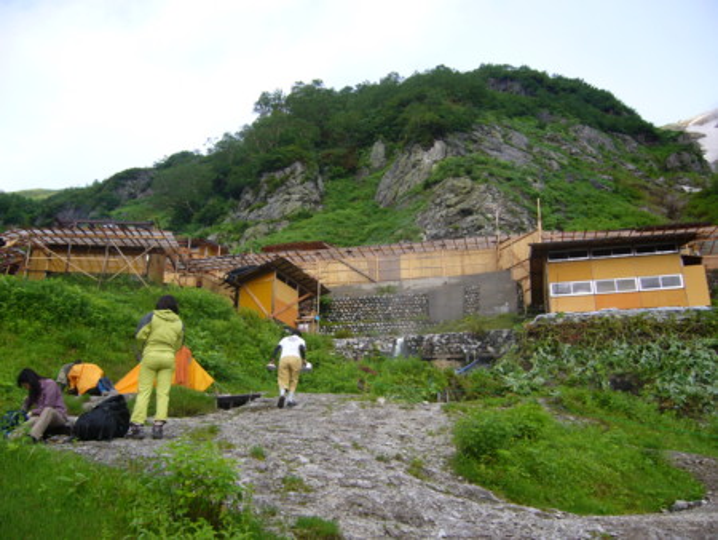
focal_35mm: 35
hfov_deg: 52.6
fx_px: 726
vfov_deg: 40.7
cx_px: 359
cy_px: 270
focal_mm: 5.8
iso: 80
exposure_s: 1/250
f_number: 2.8
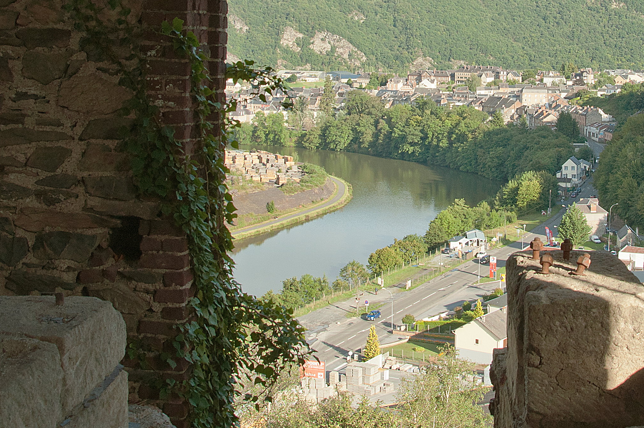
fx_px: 1018
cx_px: 453
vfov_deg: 23.2
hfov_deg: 34.6
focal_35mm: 57
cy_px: 62
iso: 200
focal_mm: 18
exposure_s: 1/250
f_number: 9
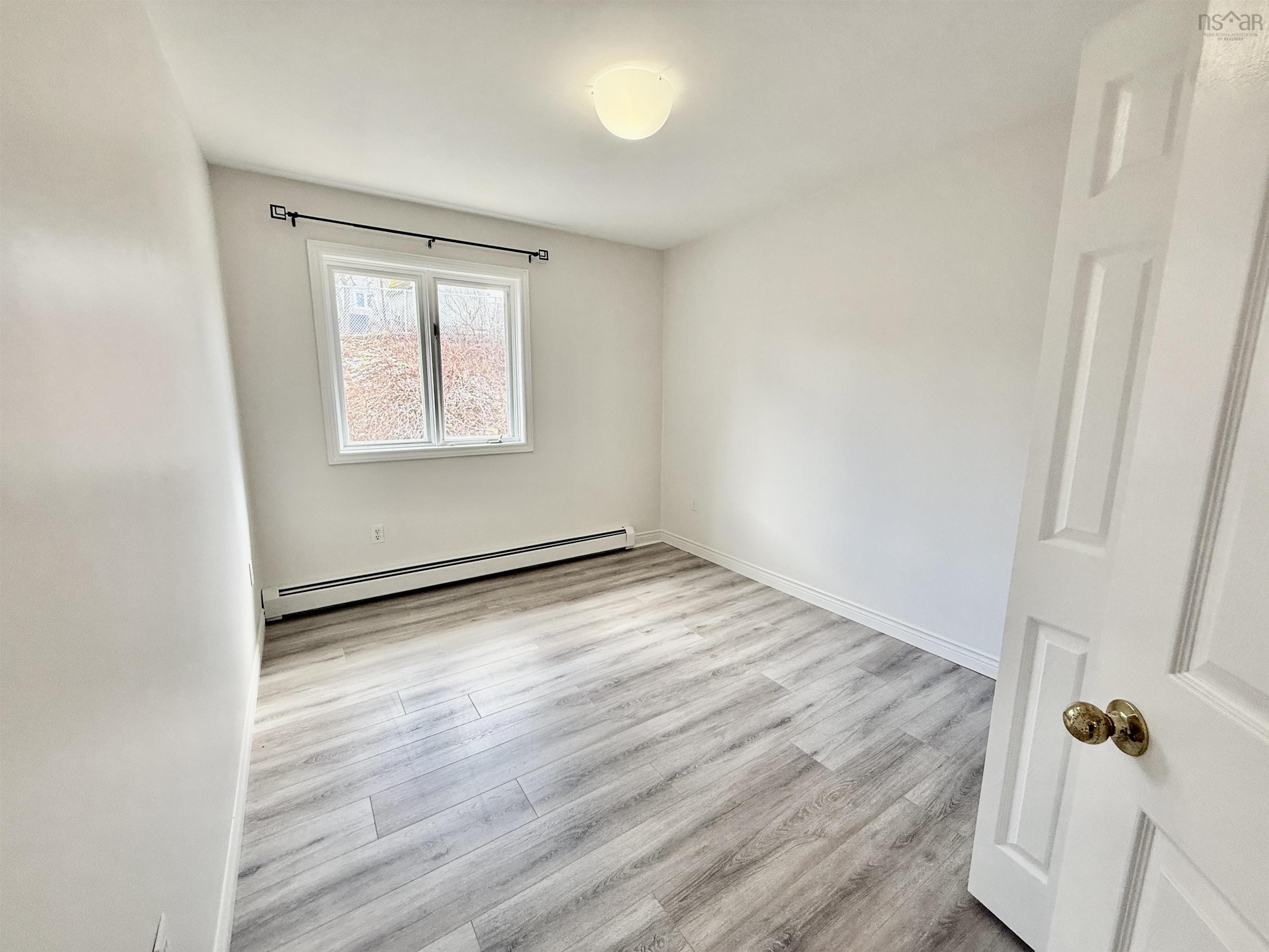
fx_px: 513
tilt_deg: -9.5
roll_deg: -0.4
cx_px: 634
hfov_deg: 102.1
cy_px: 476
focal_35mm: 14
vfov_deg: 85.7
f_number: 2.2
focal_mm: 2.22
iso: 160
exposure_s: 1/120
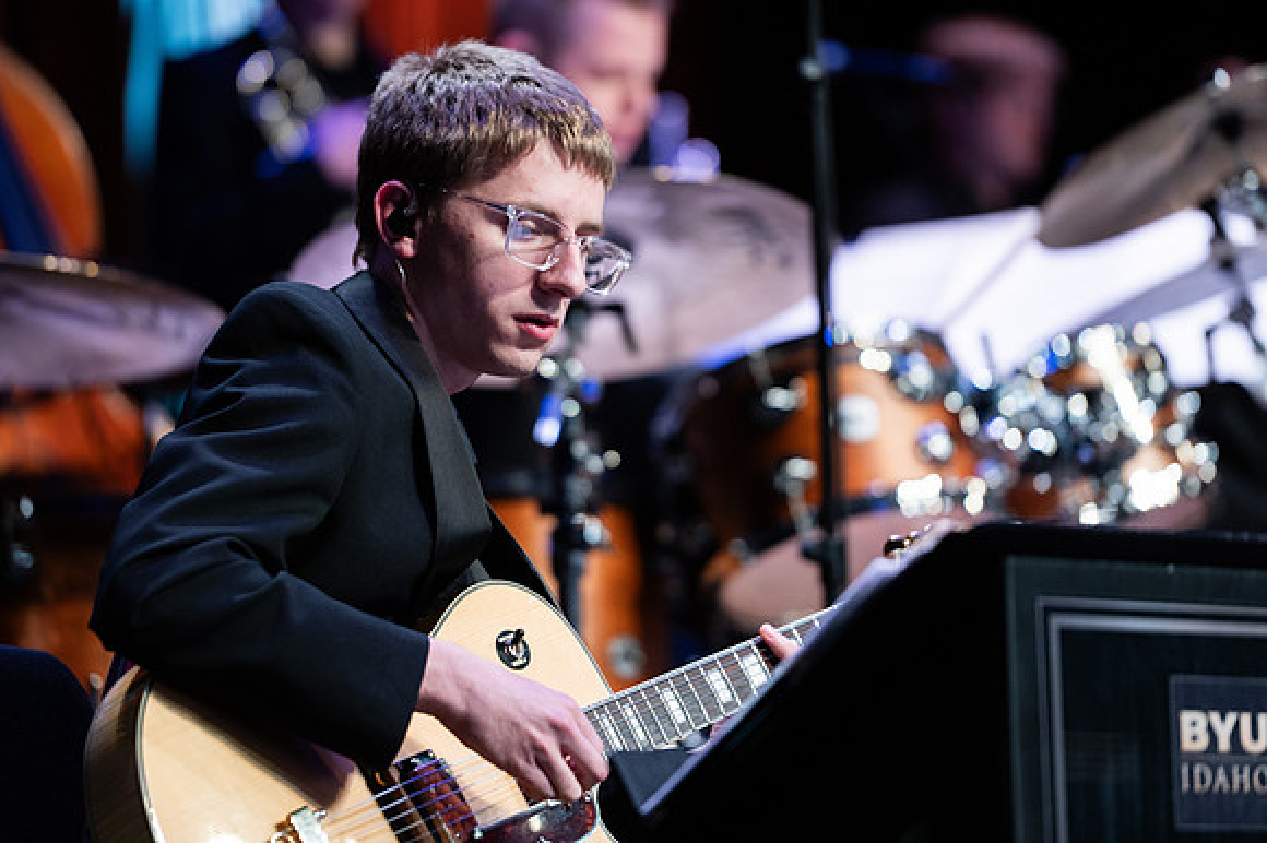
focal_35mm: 208
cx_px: 634
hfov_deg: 9.9
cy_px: 422
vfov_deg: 6.6
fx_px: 7324
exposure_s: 1/250
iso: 2000
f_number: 2.8
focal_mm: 200
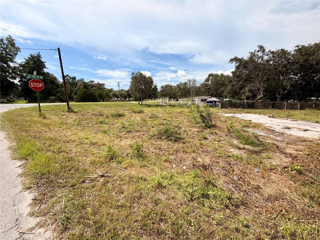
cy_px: 120
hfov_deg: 102.1
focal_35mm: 14
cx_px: 160
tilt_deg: -8.5
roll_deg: +0.8
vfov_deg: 85.7
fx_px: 129
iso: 20
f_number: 2.2
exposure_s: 1/1050
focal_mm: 2.22
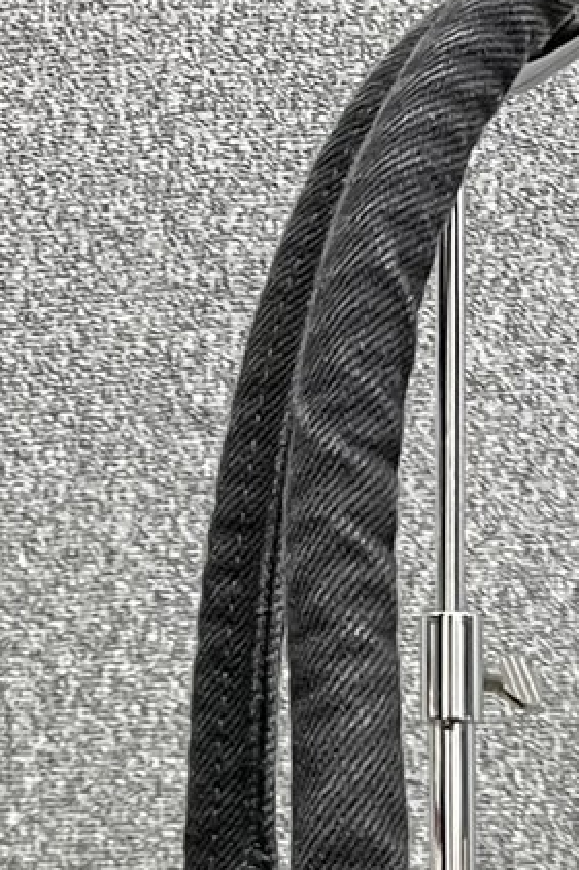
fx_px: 2970
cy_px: 1354
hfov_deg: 11.1
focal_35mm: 123
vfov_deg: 15.2
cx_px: 484
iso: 125
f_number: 1.6
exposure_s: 1/61
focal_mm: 4.2
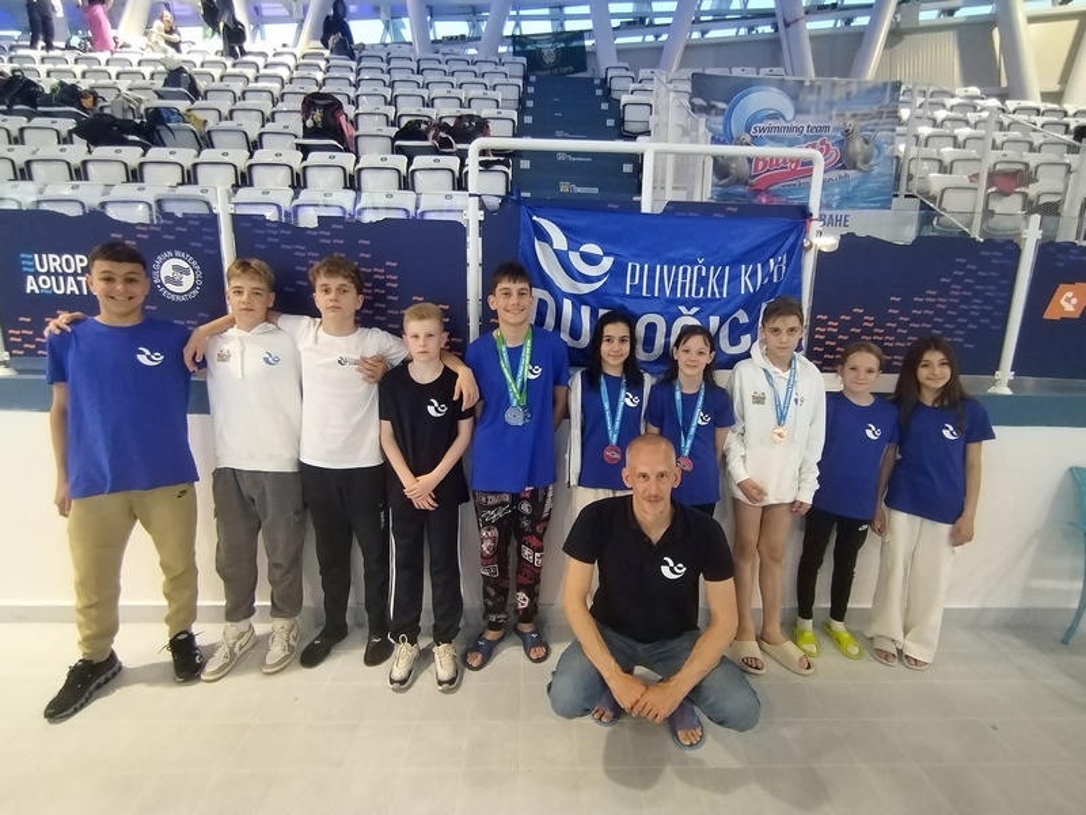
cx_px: 543
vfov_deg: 74.7
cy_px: 408
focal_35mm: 17
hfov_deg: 91.0
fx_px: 533
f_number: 2.2
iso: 287
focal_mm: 1.42
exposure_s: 1/33.3
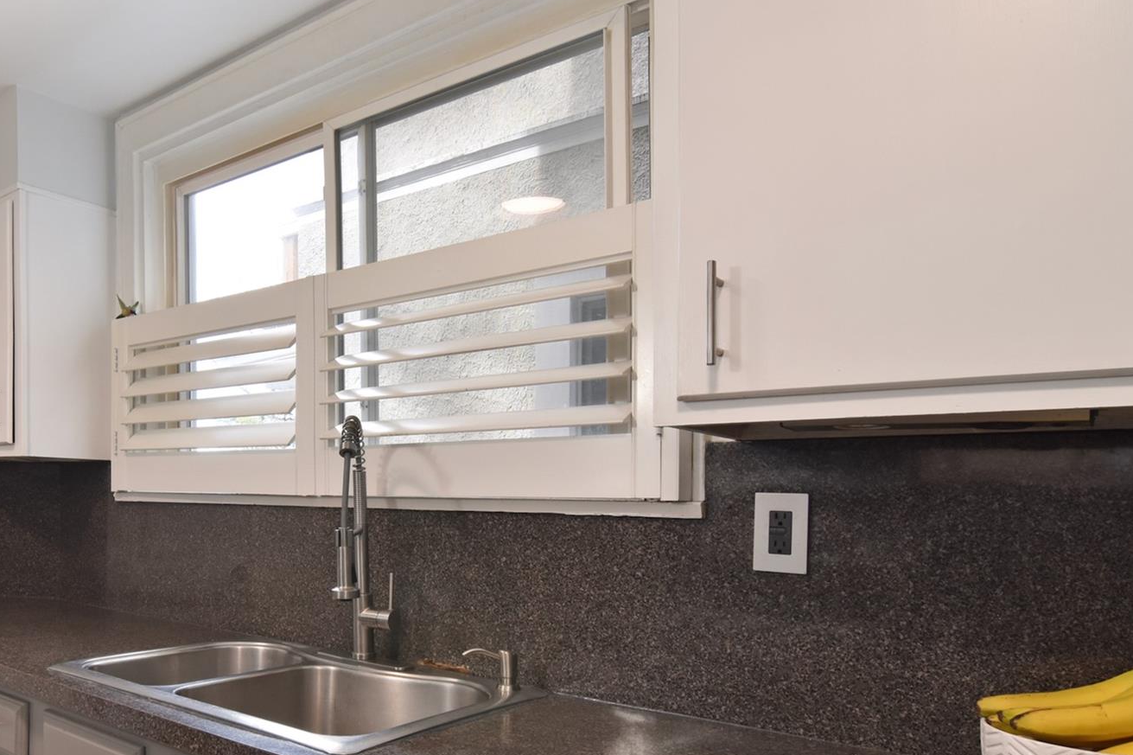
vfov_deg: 49.2
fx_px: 811
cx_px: 396
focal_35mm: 26
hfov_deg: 68.3
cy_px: 493
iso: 640
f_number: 11
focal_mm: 11
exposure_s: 1/30
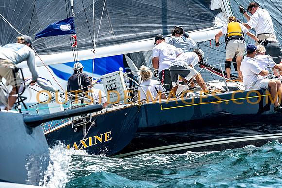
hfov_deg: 4.6
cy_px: 94
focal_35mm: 450
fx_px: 3526
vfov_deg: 3.1
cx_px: 141
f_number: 5.6
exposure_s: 1/2000
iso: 320
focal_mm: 300
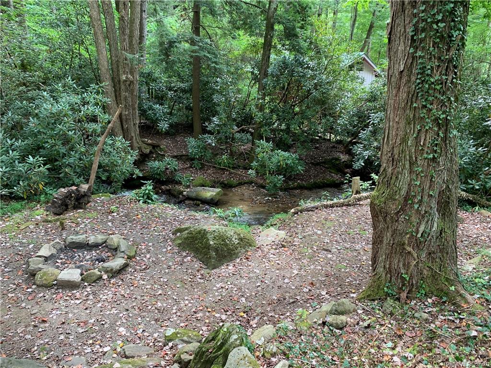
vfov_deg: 53.1
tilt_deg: -18.6
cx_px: 246
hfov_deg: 67.3
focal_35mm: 26
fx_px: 369
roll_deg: -0.2
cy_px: 184
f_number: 1.8
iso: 100
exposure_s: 1/98
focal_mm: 4.25
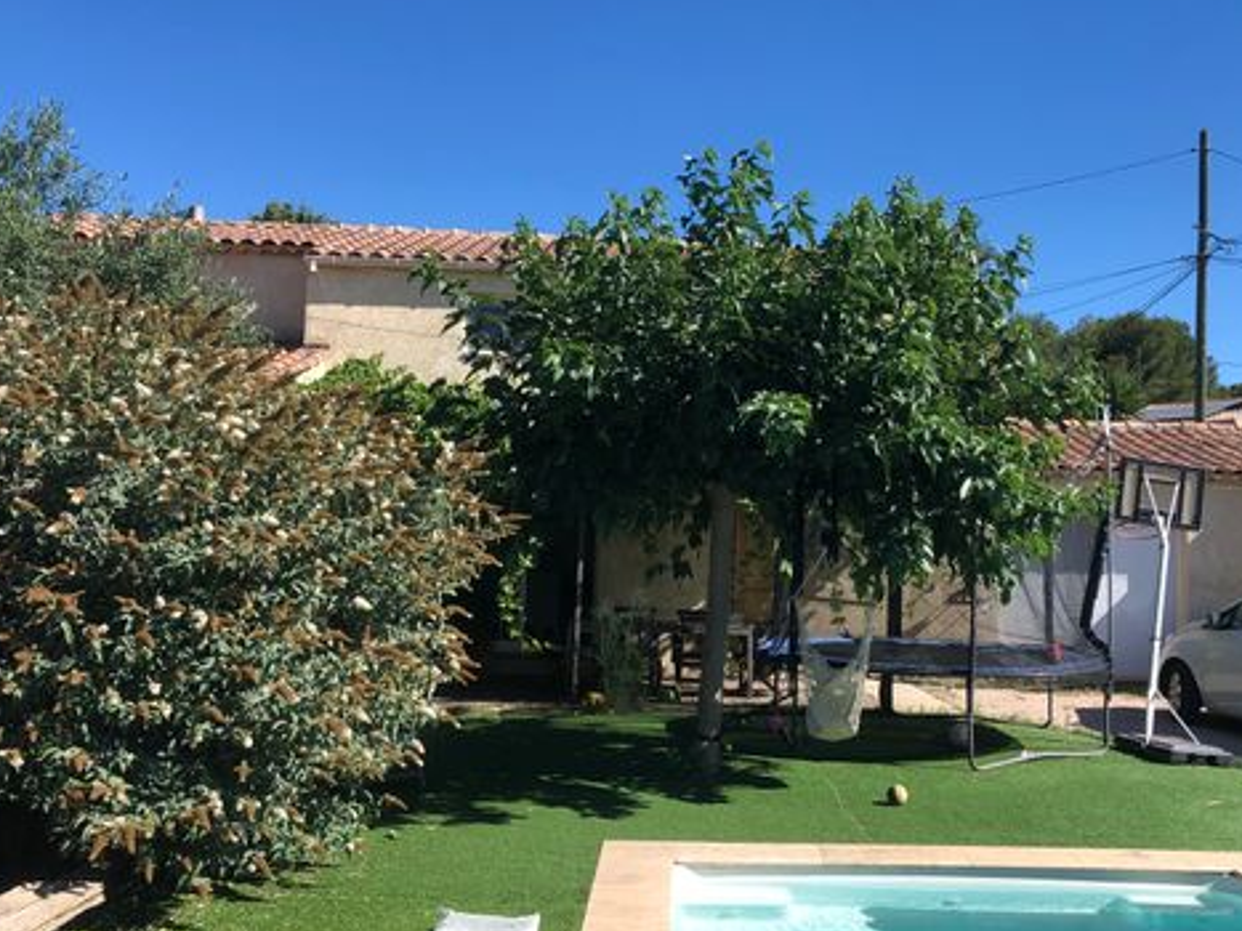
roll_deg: -1.2
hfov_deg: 51.2
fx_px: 1291
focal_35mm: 36
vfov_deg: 39.6
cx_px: 713
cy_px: 471
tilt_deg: +5.2
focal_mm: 3.99
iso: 20
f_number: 1.8
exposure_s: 1/1263
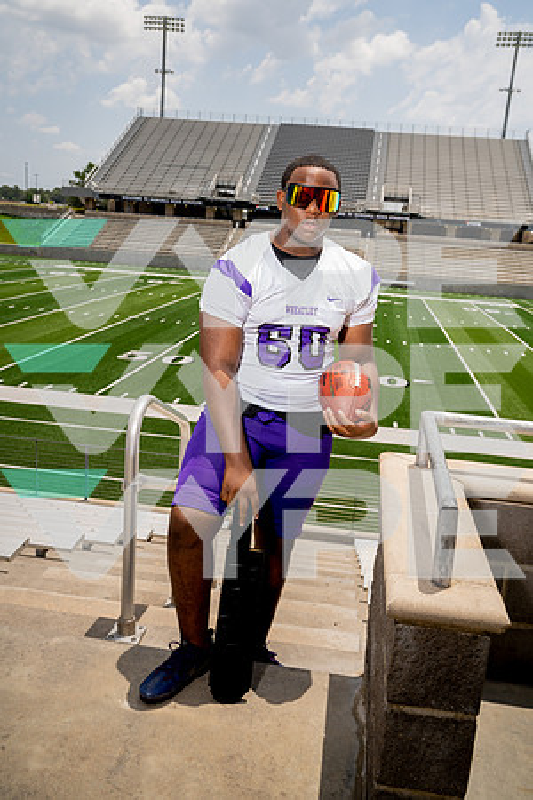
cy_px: 400
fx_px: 733
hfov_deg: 40.0
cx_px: 266
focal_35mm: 33
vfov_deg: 57.2
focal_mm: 33
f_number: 7.1
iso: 100
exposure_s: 1/250
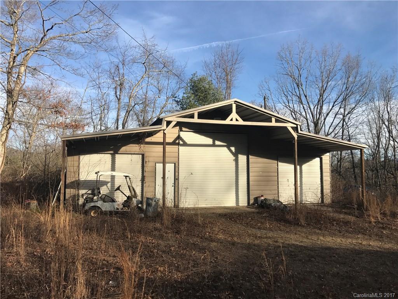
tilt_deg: +4.1
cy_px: 150
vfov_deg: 49.7
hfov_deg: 63.4
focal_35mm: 28
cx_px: 199
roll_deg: -0.9
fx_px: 322
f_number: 1.8
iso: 20
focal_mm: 3.99
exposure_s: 1/1368
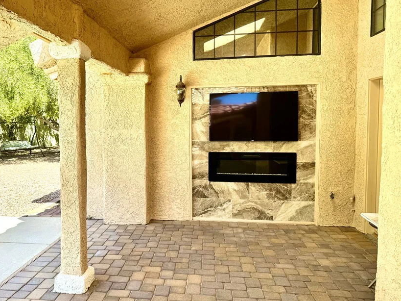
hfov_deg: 59.2
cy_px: 141
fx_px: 347
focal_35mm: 30
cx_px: 152
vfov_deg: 46.8
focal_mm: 6.76
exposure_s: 1/832
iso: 80
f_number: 1.78
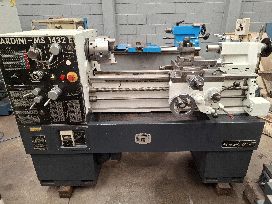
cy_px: 102
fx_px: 181
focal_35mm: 23
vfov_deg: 58.9
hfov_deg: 73.9
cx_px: 136
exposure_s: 1/120
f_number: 1.8
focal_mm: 5.54
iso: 160
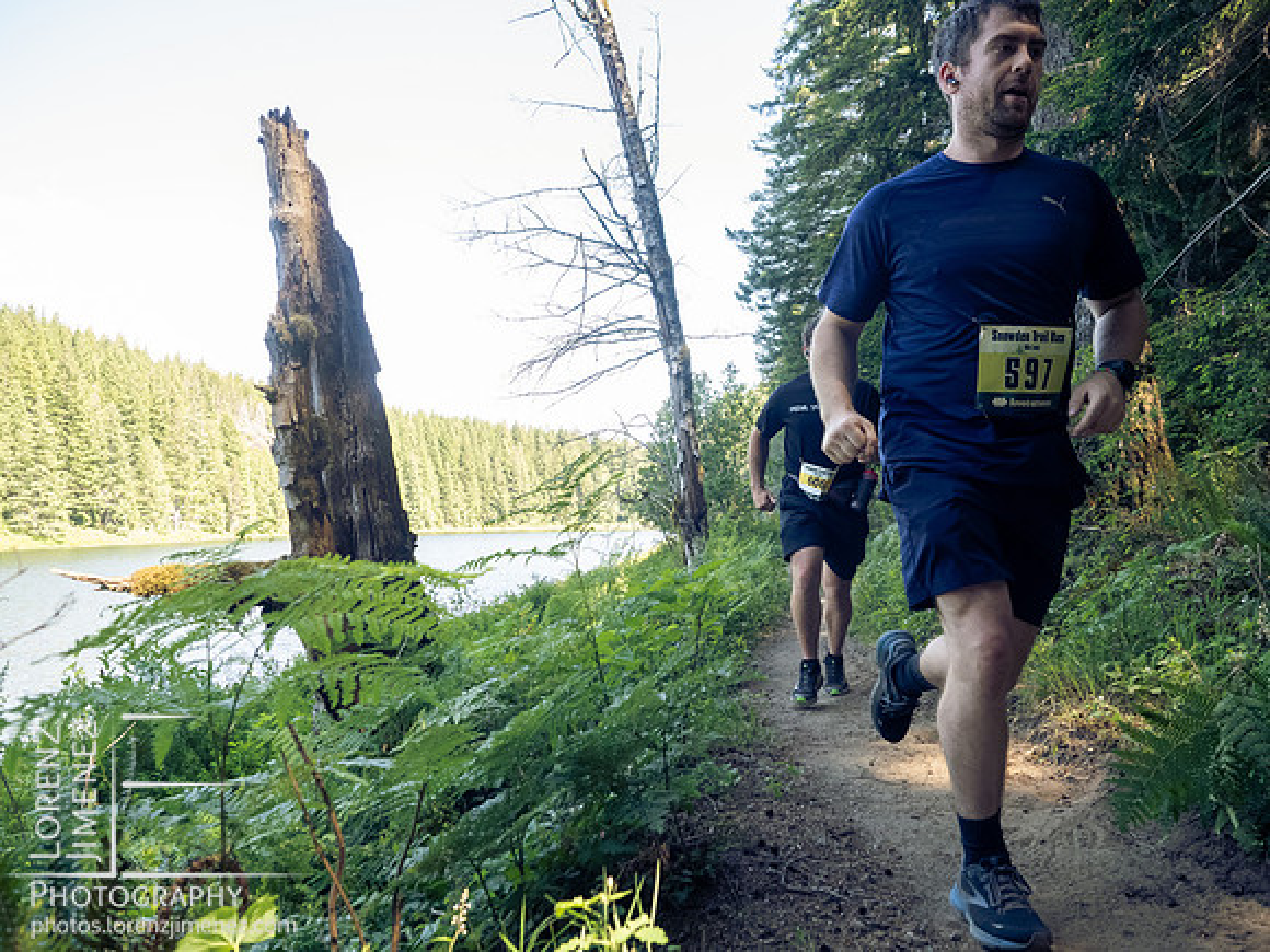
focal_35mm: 24
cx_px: 635
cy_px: 476
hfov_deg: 71.6
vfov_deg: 56.8
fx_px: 881
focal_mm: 12
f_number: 3.2
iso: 1600
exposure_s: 1/1000
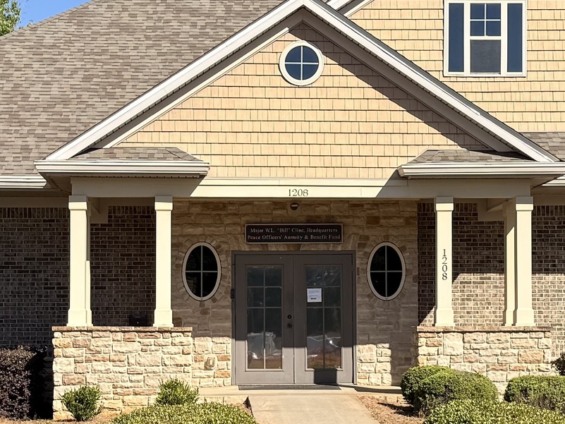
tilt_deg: +1.0
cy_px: 293
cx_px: 271
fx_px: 1502
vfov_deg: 16.0
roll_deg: -0.1
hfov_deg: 21.3
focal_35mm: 92
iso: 80
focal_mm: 6.76
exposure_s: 1/3953
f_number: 1.78
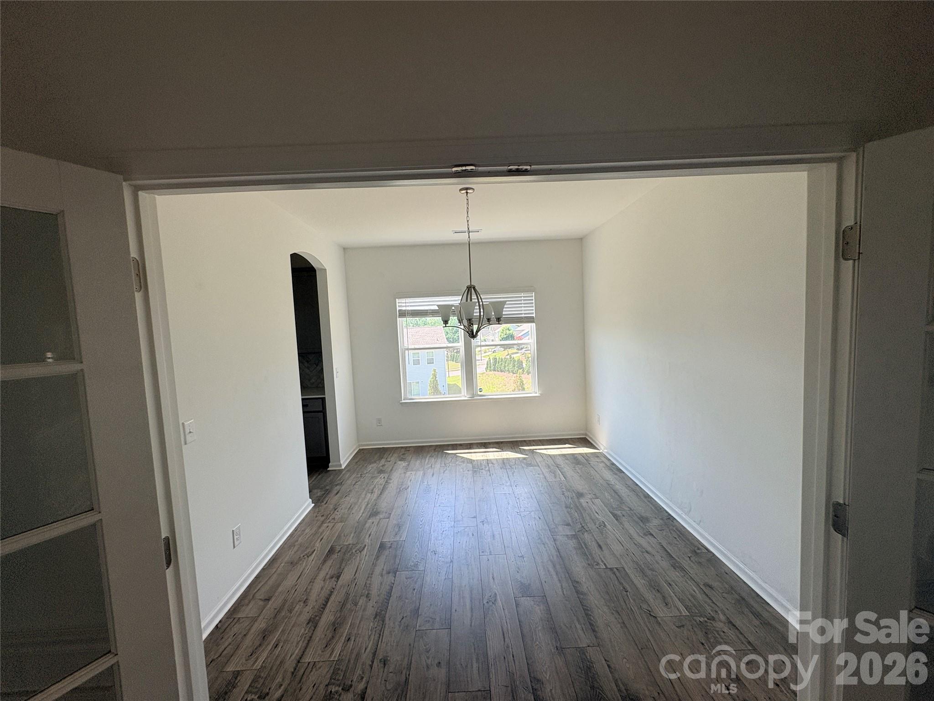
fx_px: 378
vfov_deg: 85.7
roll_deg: +2.3
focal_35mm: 14
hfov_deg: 102.1
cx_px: 467
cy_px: 350
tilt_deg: -2.6
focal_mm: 2.22
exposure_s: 1/130
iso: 40
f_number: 2.2
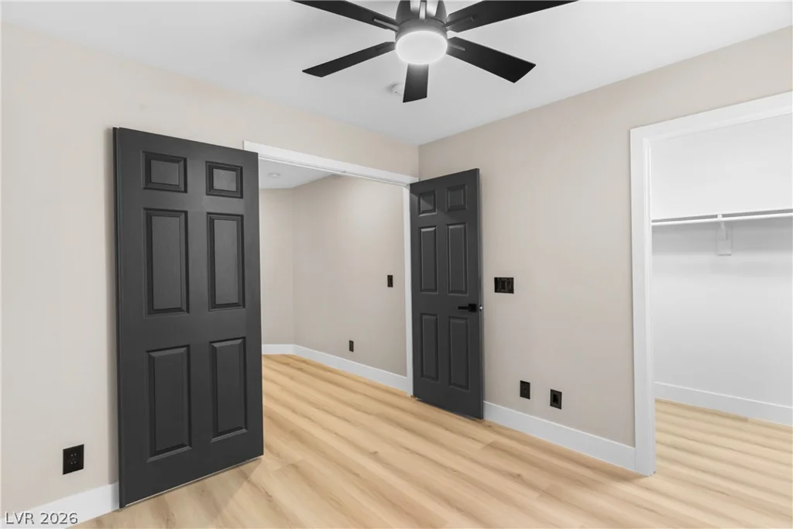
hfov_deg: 93.3
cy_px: 264
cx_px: 396
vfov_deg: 70.5
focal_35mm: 17
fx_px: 374
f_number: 8
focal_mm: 17
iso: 400
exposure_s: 1.6
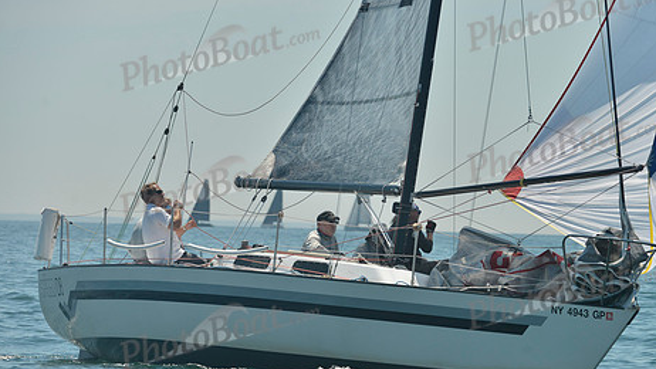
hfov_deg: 8.2
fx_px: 4575
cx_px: 395
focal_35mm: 263
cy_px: 239
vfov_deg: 4.6
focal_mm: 200
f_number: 6.3
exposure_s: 1/1250
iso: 200
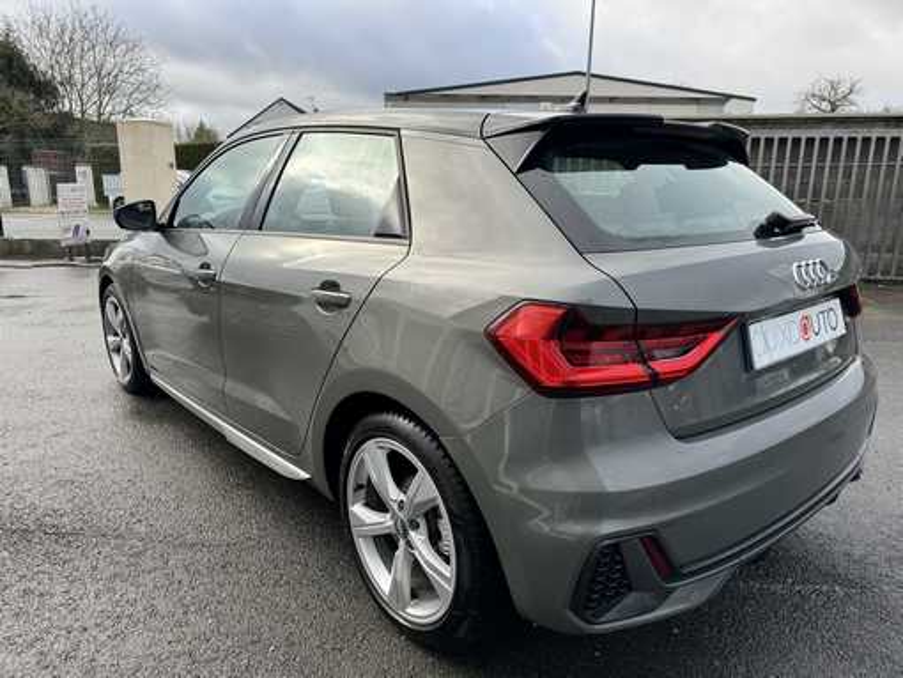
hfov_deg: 71.6
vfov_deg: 56.9
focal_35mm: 24
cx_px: 452
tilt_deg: -14.0
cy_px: 339
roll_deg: -0.1
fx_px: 626
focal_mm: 6.86
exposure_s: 1/938
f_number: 1.78
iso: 80
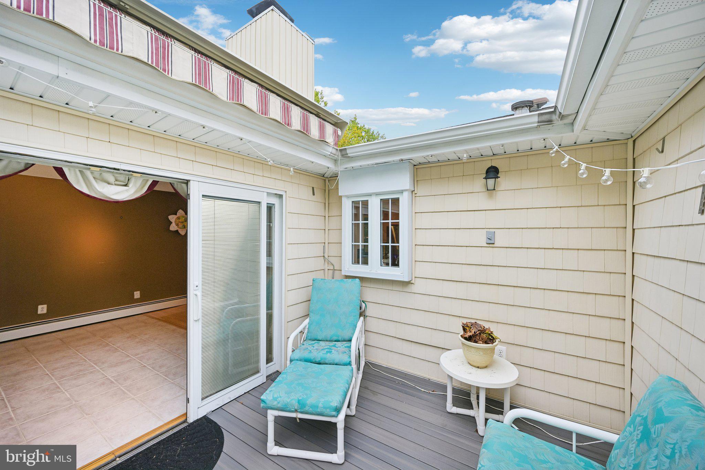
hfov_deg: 104.3
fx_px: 274
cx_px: 352
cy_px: 235
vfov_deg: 81.2
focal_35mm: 14
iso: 100
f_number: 8
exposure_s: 1/40
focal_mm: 14
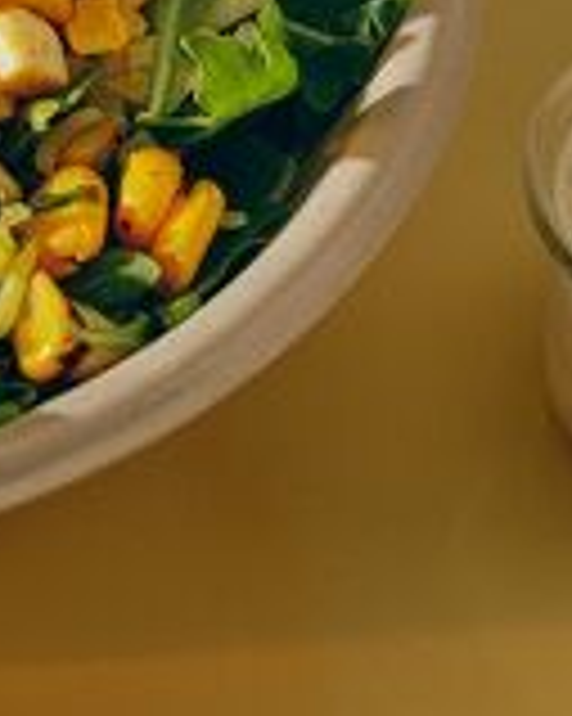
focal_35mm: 245
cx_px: -450
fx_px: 5189
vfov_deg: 7.8
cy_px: -243
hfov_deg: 6.2
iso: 250
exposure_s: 1/160
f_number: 8
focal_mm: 63
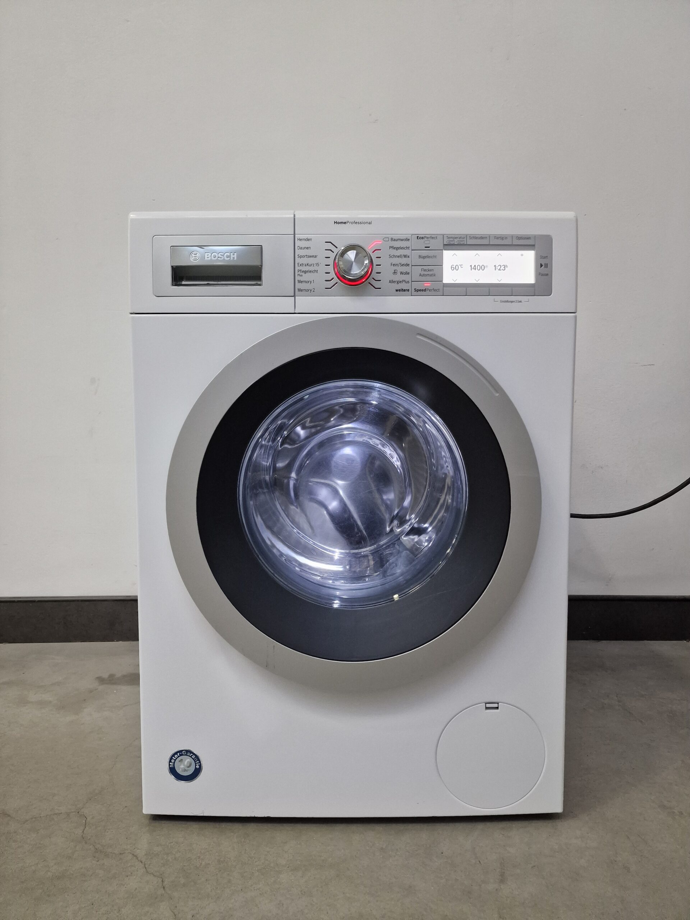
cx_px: 345
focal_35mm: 23
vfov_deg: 73.9
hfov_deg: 58.9
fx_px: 611
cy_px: 460
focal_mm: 6.4
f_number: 1.8
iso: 400
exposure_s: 1/100
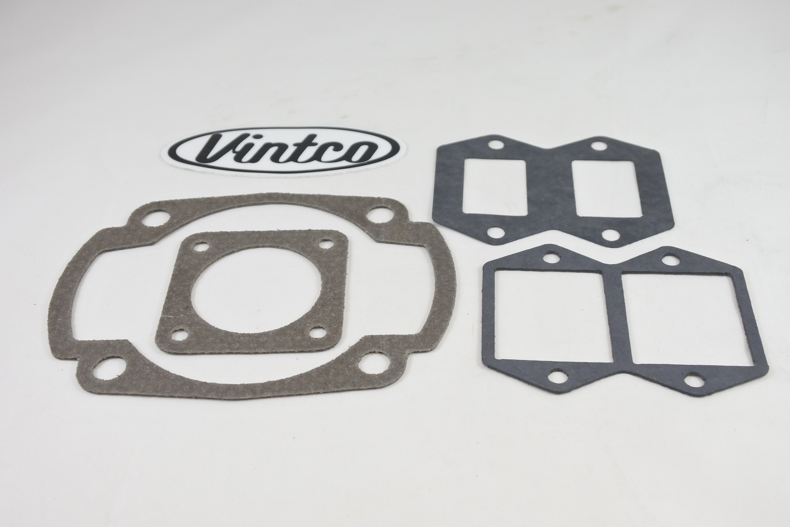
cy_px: 264
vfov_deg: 33.4
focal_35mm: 40
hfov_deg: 48.5
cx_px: 395
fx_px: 878
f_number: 4.2
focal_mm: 15
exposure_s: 1/125
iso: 400
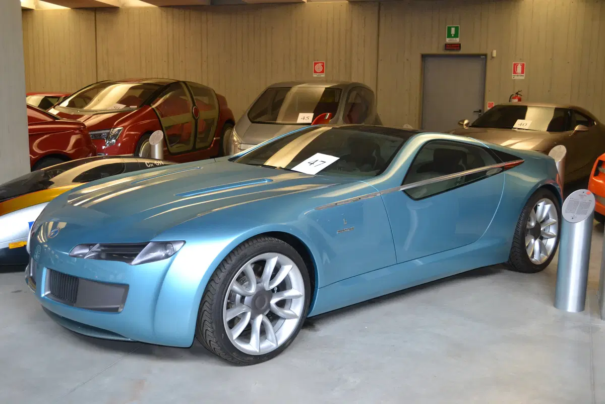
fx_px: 655
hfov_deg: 49.6
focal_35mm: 39
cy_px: 202
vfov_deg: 34.2
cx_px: 302
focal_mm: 26
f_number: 4.2
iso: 1400
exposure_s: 1/60
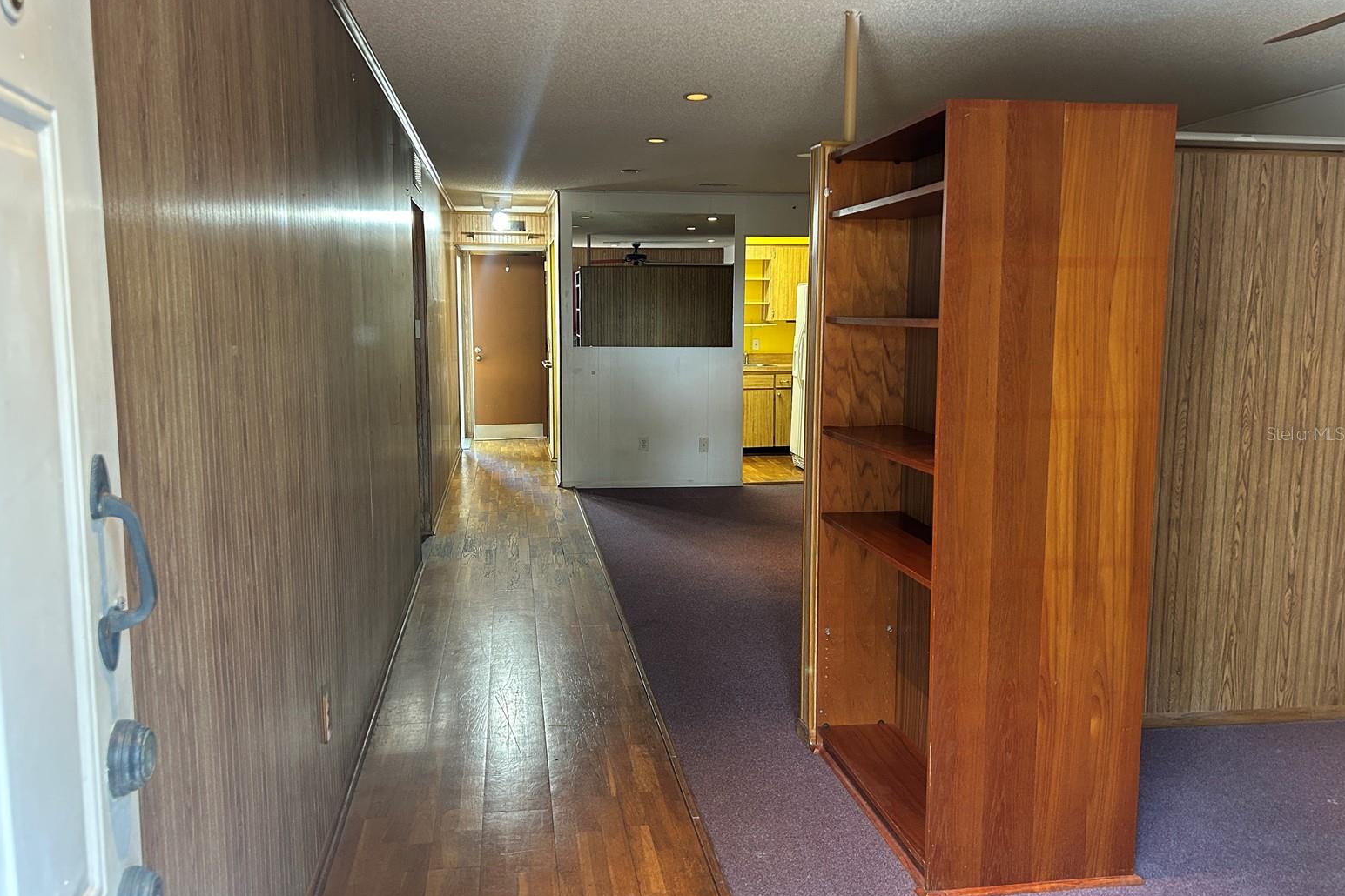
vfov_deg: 46.4
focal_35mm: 28
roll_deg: +0.3
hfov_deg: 65.5
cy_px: 433
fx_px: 1046
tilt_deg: -6.9
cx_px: 652
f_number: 1.5
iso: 200
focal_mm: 5.7
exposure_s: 1/60
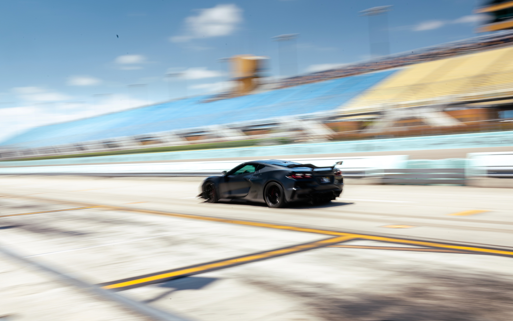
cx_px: 259
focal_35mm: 35
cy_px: 169
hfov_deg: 55.3
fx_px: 489
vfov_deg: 36.3
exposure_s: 1/20
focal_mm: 34
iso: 100
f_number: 22
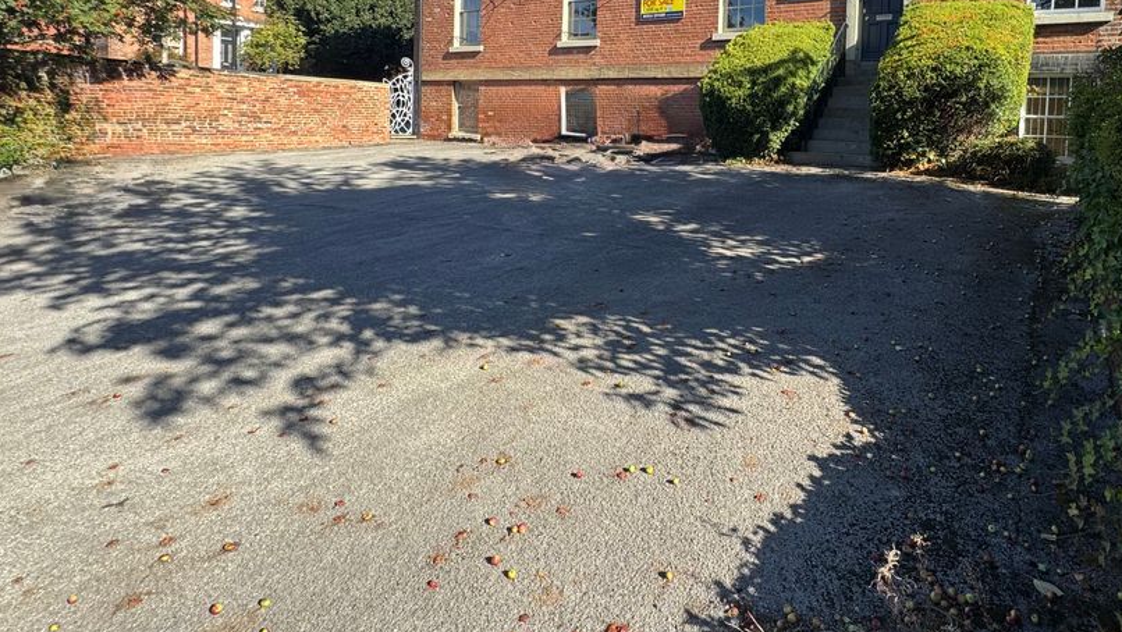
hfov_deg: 82.6
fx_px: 625
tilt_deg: -2.3
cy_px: 150
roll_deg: -1.8
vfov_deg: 51.1
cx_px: 682
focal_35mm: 21
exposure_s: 1/428
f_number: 2.2
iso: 40
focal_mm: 2.22
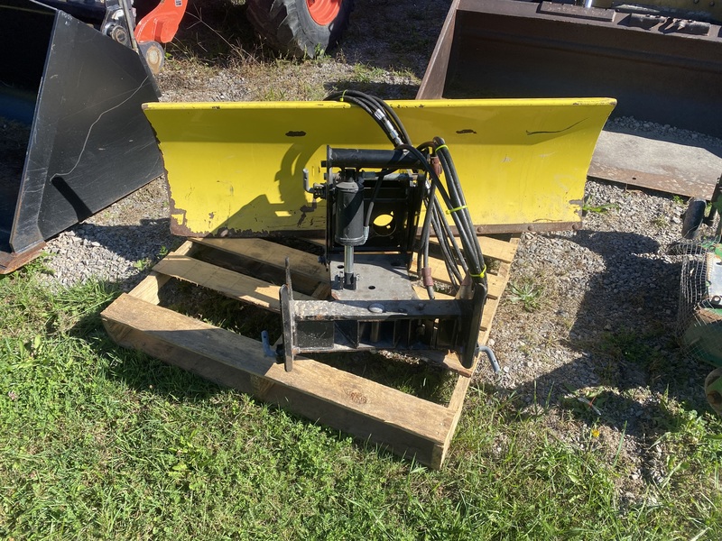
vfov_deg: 53.1
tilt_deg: -38.9
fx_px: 542
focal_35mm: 26
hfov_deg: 67.3
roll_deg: -3.8
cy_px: 270
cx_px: 361
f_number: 1.8
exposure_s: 1/1316
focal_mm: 4.25
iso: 32
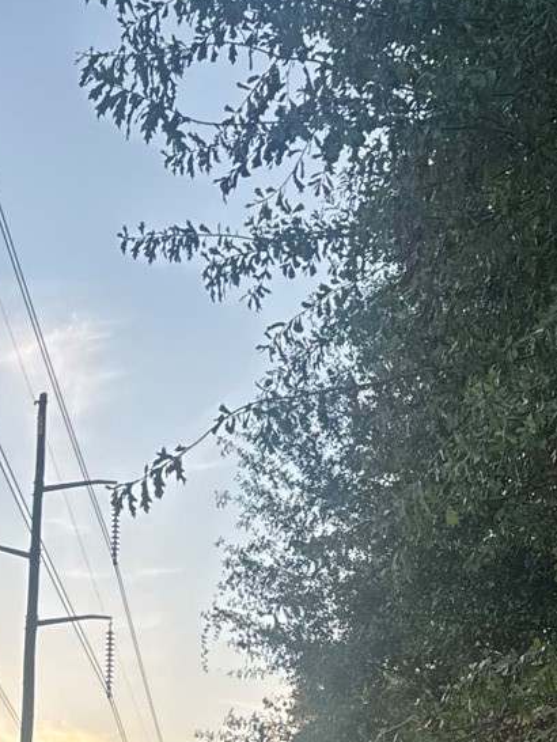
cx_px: 306
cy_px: 1046
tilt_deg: +1.7
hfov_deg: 16.4
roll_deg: +0.3
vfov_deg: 19.5
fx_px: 1929
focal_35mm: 90
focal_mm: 6.76
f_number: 1.78
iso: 80
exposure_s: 1/381
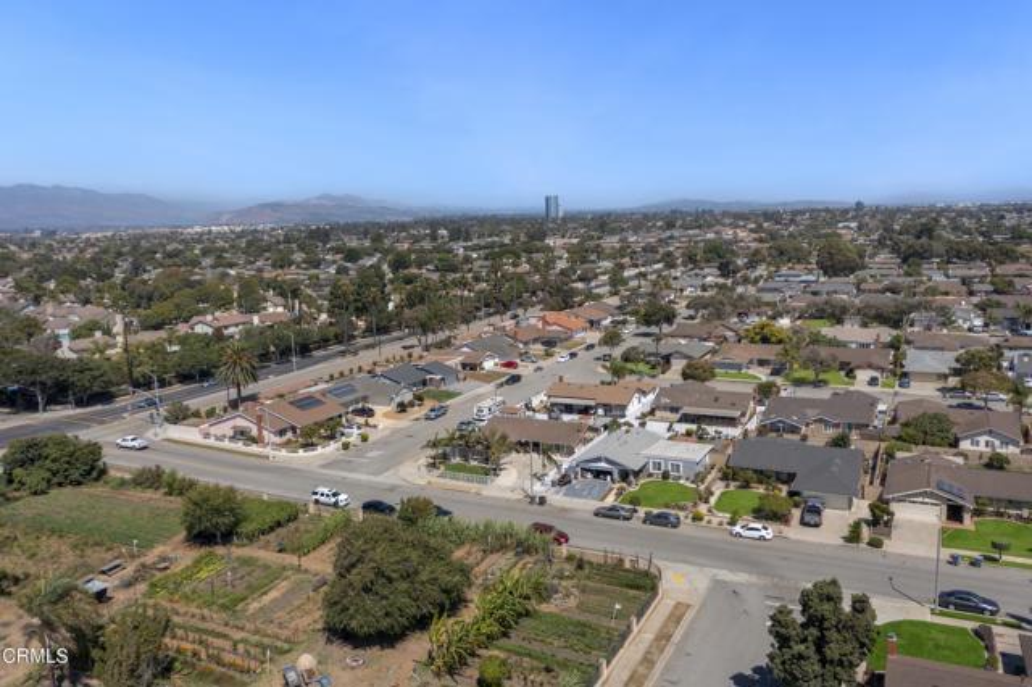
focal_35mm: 28
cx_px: 516
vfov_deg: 46.4
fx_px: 802
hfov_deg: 65.5
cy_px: 344
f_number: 2.8
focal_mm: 10.26
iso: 100
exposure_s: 1/80
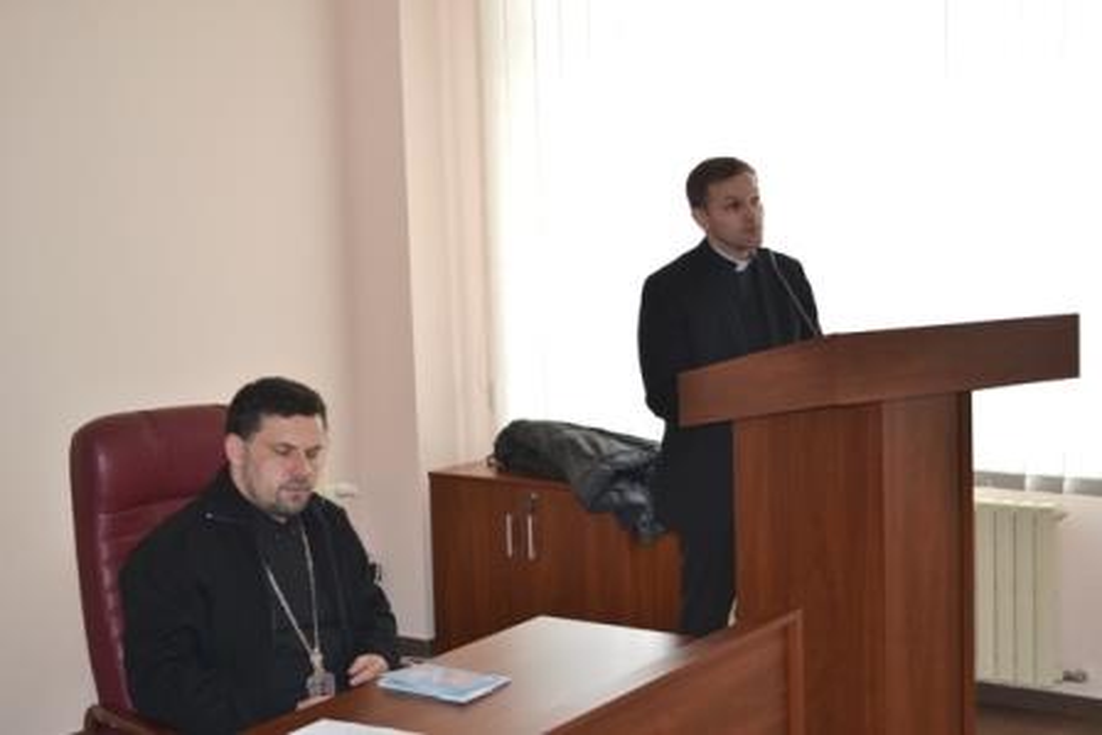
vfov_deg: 26.5
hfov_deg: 38.9
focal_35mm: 51
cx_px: 551
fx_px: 1562
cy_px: 368
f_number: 5
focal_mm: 34
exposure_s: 1/60
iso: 400
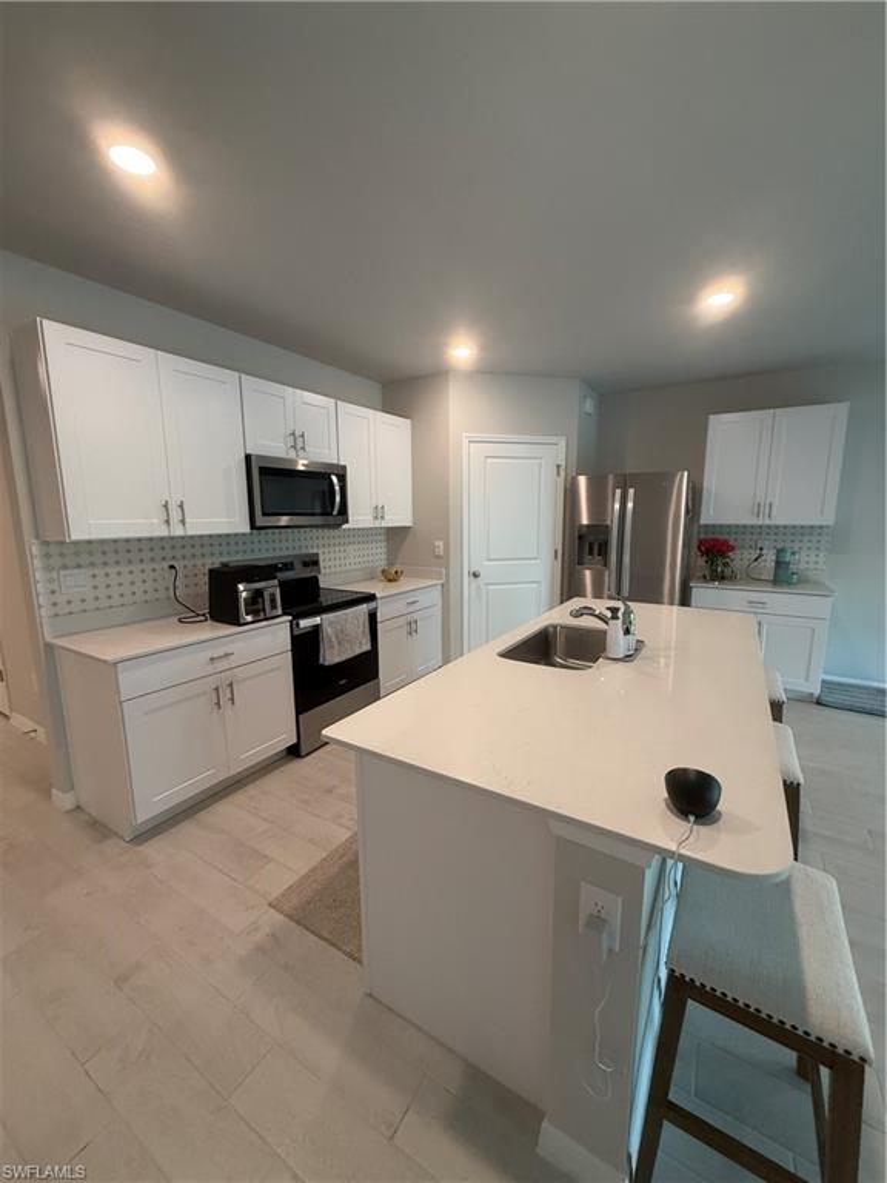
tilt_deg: -7.7
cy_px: 592
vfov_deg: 102.1
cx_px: 444
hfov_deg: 85.7
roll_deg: +0.3
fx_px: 478
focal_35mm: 14
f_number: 2.2
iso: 250
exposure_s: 1/120
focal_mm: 2.22
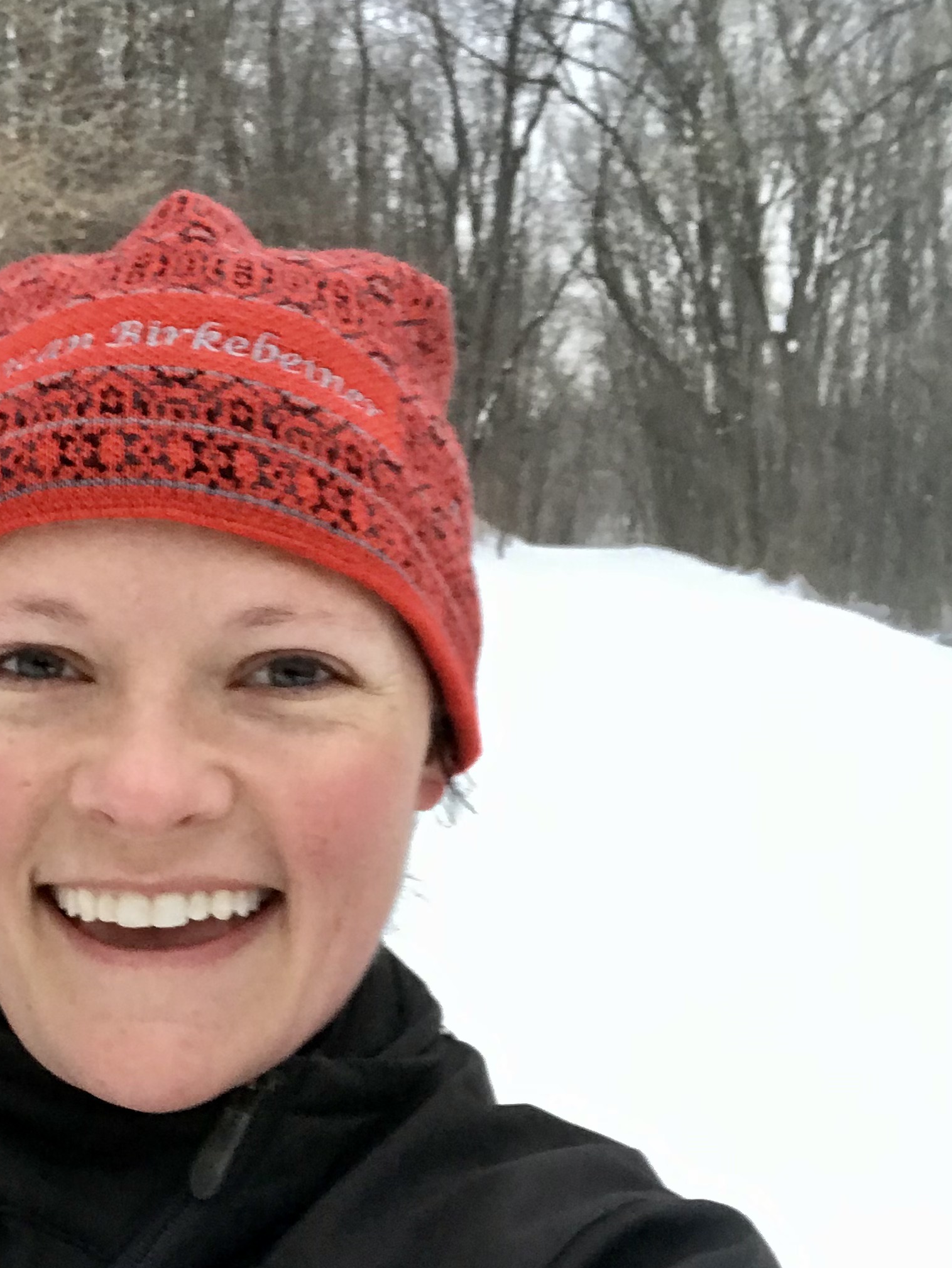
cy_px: 777
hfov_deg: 29.2
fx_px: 1795
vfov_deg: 38.7
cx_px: 231
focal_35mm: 49
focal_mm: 2.87
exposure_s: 1/30
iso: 100
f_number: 2.2
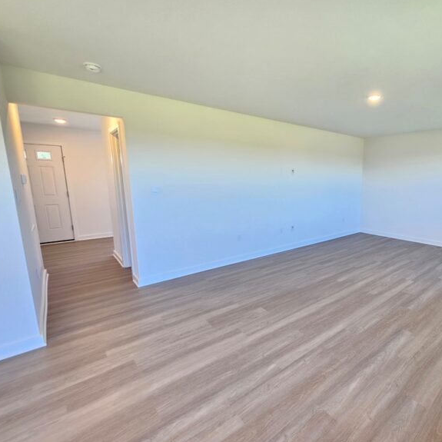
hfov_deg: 84.1
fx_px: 231
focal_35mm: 16
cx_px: 298
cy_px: 220
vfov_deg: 87.4
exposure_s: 1/60
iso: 200
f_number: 2.2
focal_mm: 2.2
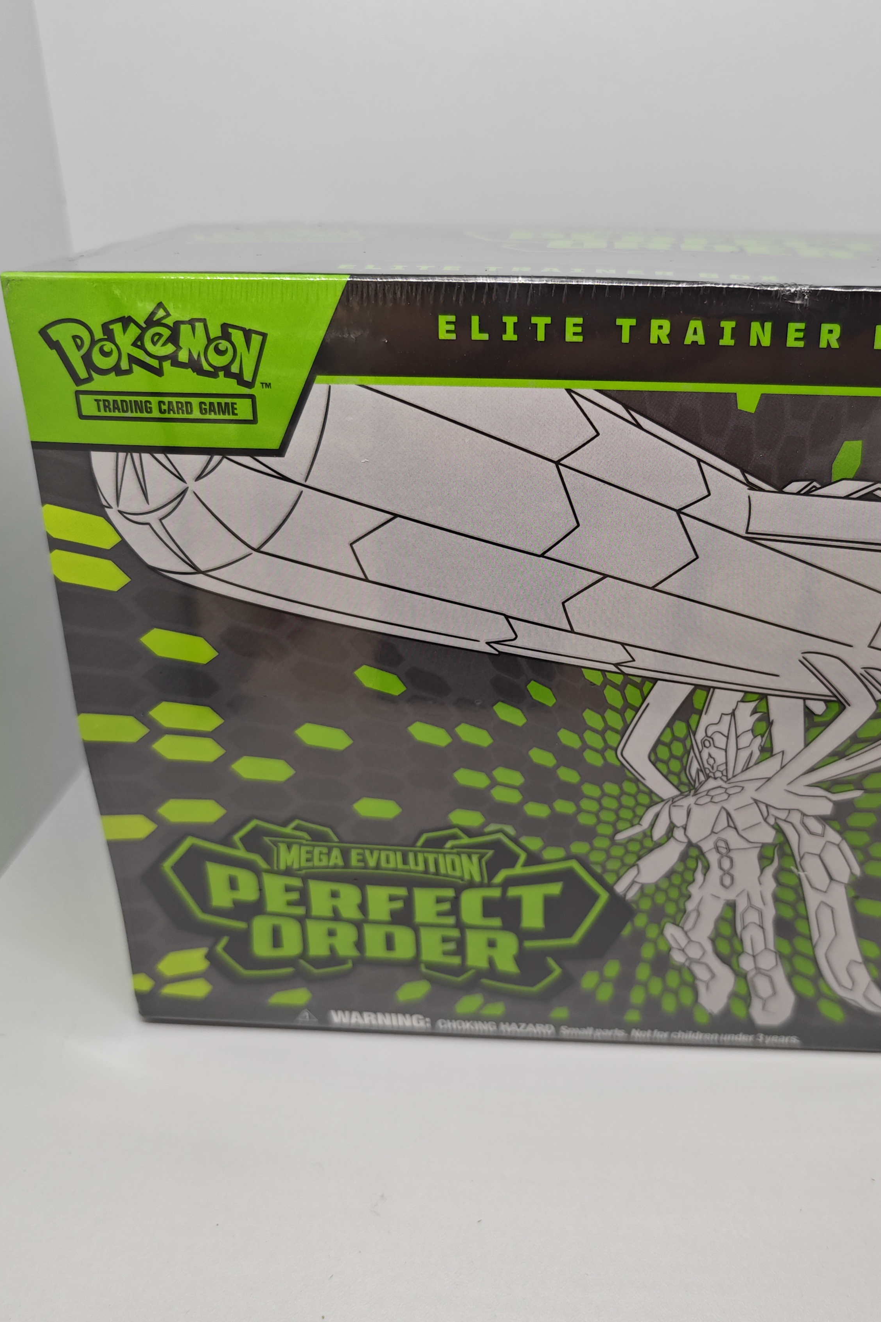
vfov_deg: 63.6
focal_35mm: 29
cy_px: 604
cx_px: 566
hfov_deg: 44.5
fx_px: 1065
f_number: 1.9
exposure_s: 1/100
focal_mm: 7.79
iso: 64
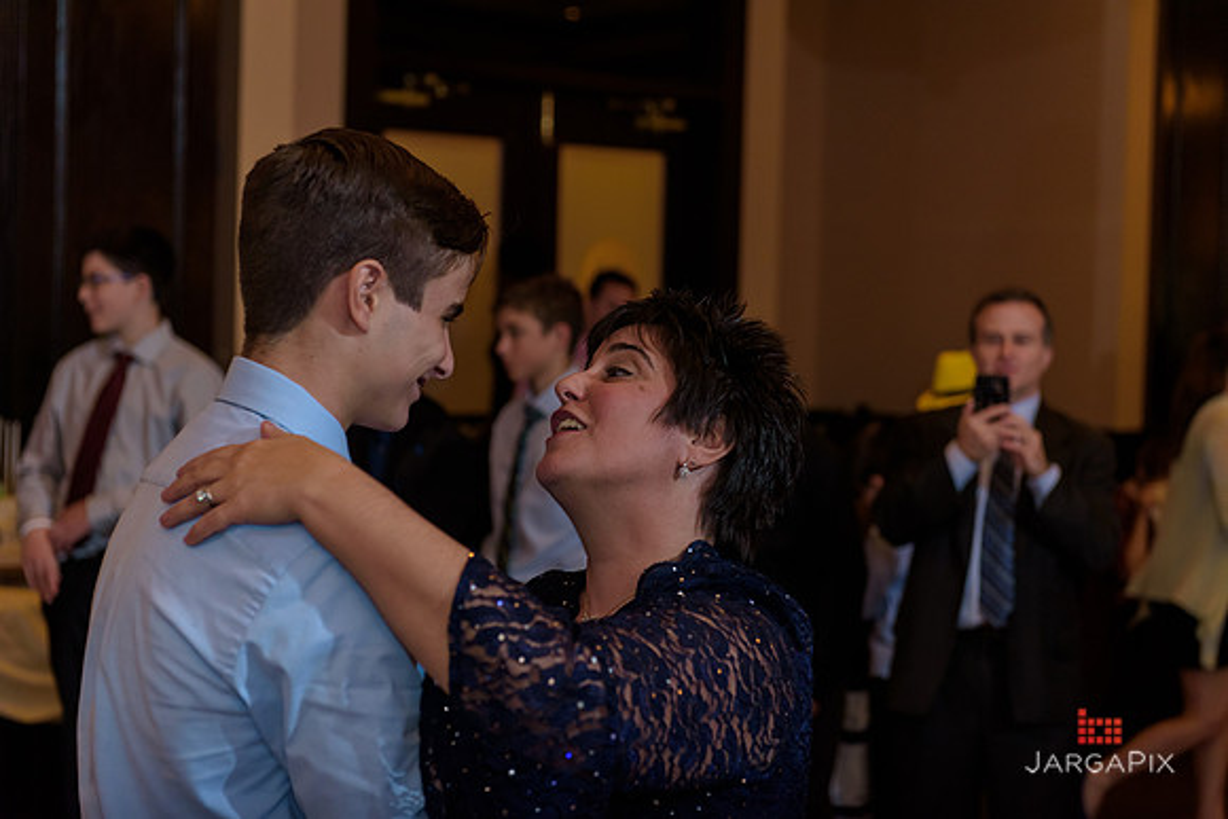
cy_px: 410
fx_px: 2388
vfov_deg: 19.5
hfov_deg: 28.8
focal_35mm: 70
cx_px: 614
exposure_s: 1/125
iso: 1250
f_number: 3.2
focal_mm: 70
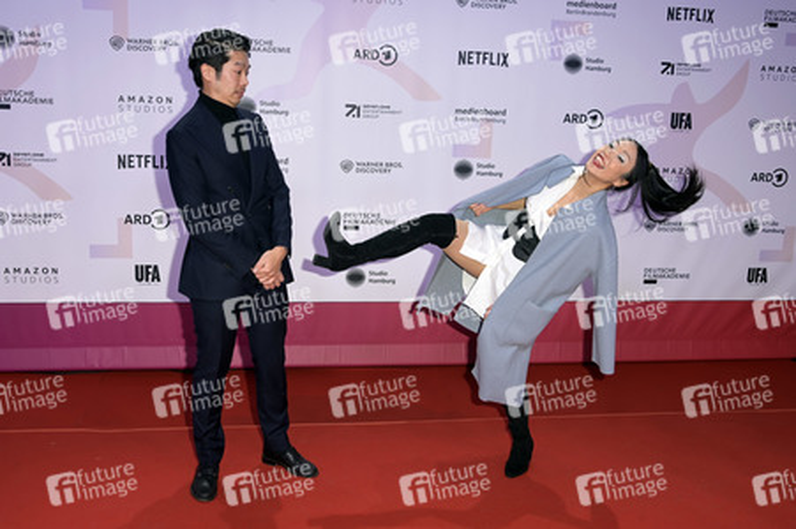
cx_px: 398
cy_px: 264
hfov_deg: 55.8
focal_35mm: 34
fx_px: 751
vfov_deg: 38.8
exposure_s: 1/250
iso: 640
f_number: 5.6
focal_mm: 34
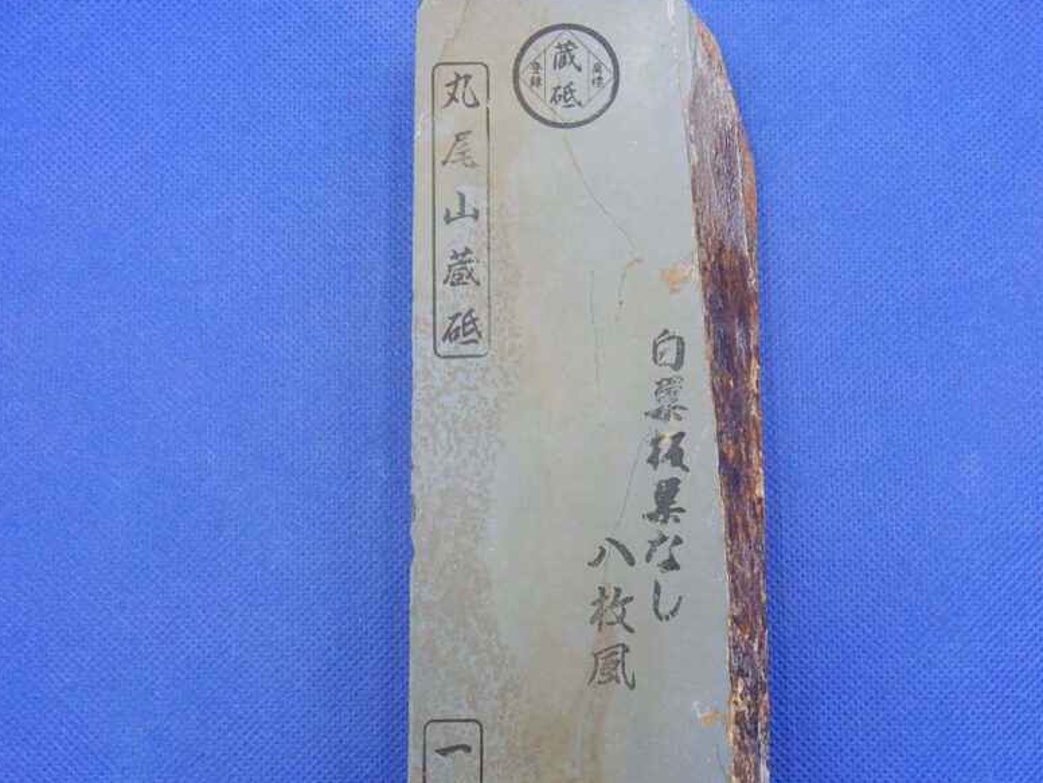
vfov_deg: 42.6
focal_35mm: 33
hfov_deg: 55.2
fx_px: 994
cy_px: 496
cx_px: 583
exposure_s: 1/60
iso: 125
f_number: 3.7
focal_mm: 4.5
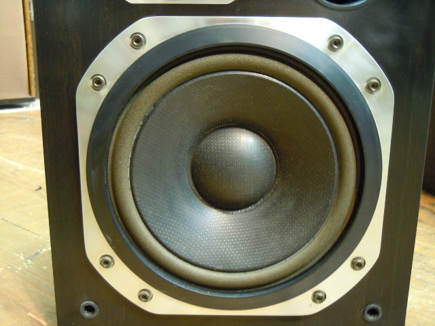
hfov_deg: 47.9
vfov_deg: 36.8
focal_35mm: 39
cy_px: 163
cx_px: 218
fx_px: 490
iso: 400
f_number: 3.7
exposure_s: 1/2
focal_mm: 7.1
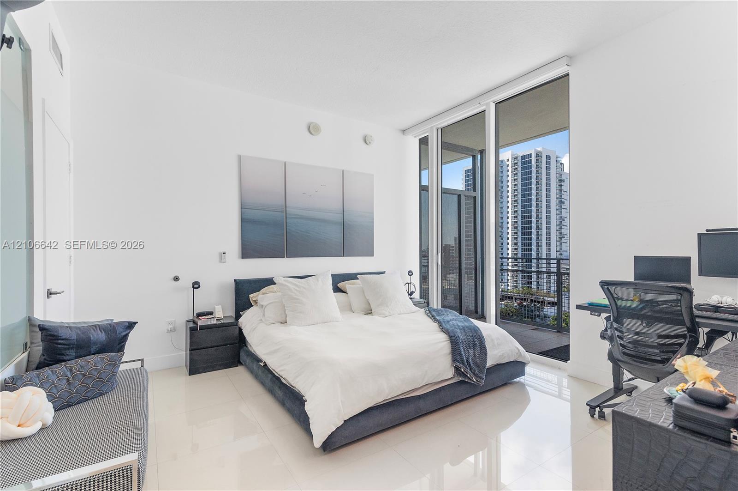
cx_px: 369
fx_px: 328
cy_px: 246
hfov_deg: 96.8
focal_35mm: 16
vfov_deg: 73.6
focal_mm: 16
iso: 1600
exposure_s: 1/160
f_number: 8
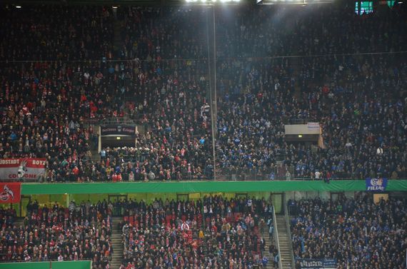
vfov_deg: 8.7
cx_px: 204
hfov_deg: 13.1
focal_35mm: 158
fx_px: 1776
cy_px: 134
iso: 2200
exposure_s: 1/125
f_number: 5.6
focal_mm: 105
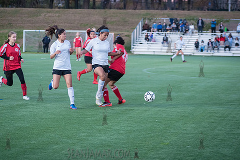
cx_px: 104
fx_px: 847
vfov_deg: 10.8
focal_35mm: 127
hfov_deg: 16.1
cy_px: 68
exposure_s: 1/320
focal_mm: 105
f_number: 4
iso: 2000
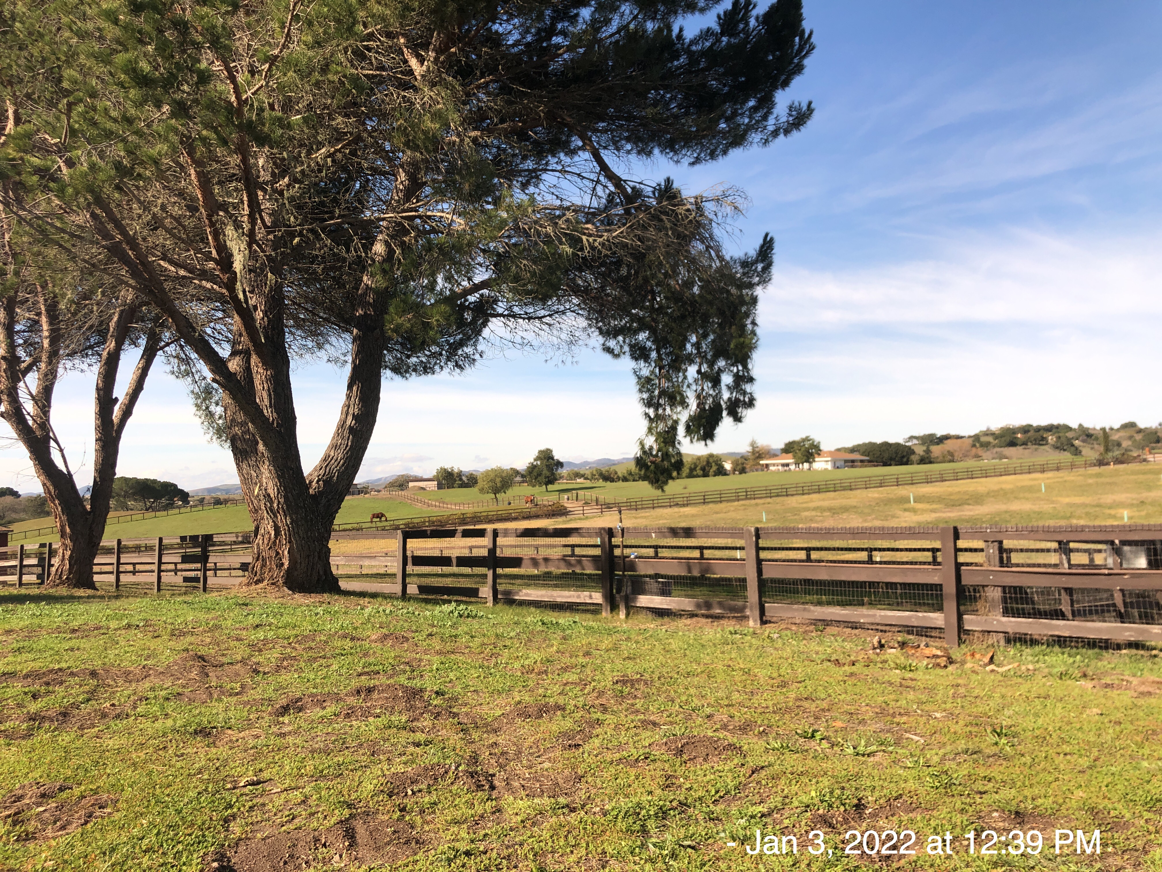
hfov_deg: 63.4
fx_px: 940
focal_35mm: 28
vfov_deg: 49.7
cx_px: 581
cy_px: 436
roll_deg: +1.7
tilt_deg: +3.9
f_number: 1.8
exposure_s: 1/1845
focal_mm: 4
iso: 20
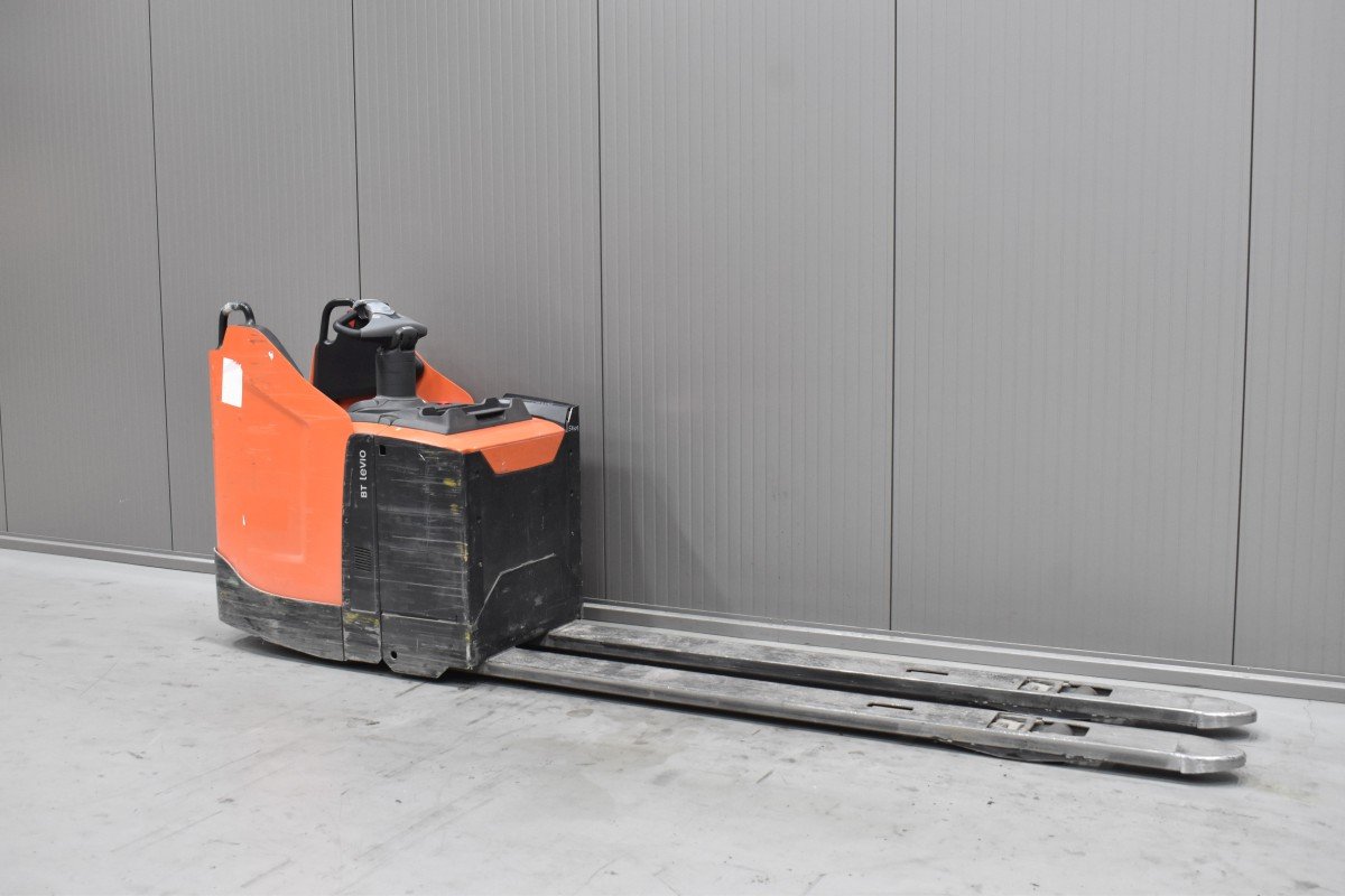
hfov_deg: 51.3
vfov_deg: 35.5
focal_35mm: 38
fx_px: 1401
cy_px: 448
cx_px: 672
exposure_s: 1/30
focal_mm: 25
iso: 1600
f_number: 5.6
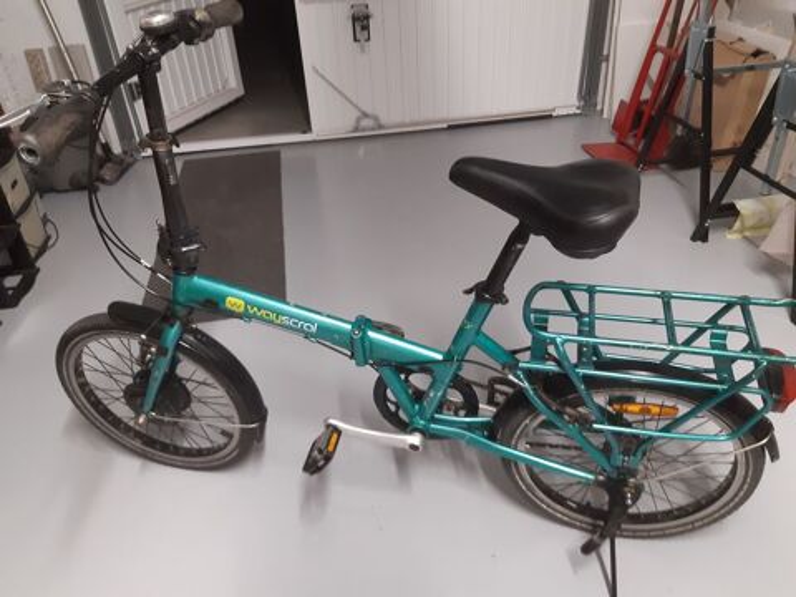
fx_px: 598
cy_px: 298
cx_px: 398
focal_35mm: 26
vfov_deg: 53.1
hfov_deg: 67.3
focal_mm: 3.92
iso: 250
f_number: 1.7
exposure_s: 1/40
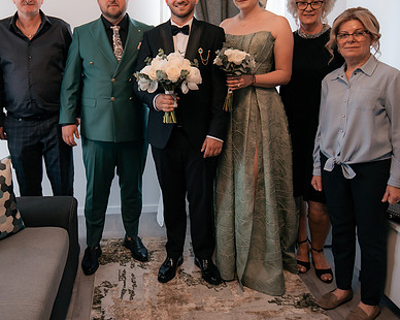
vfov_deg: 44.2
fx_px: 390
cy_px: 121
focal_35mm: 33
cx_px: 158
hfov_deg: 53.8
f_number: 2.8
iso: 1600
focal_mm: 22
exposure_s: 1/250
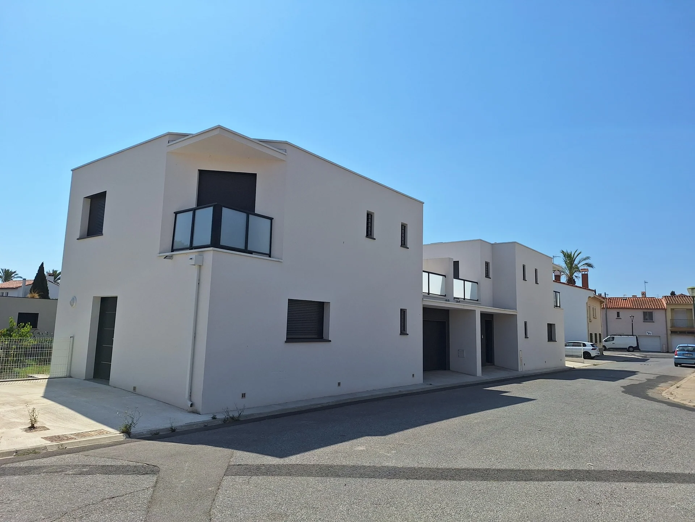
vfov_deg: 58.9
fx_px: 462
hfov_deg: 73.9
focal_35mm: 23
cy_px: 261
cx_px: 348
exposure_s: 1/4878
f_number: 1.8
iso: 40
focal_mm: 5.54
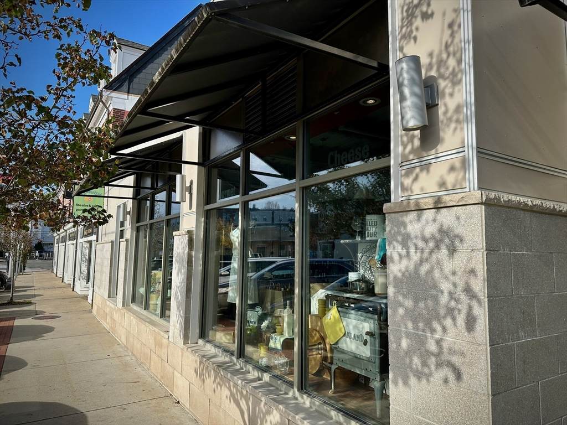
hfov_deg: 71.6
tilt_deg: +3.2
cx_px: 284
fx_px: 393
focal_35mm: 24
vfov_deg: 56.8
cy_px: 212
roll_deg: -0.7
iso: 80
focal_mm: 6.86
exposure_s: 1/3247
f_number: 1.78
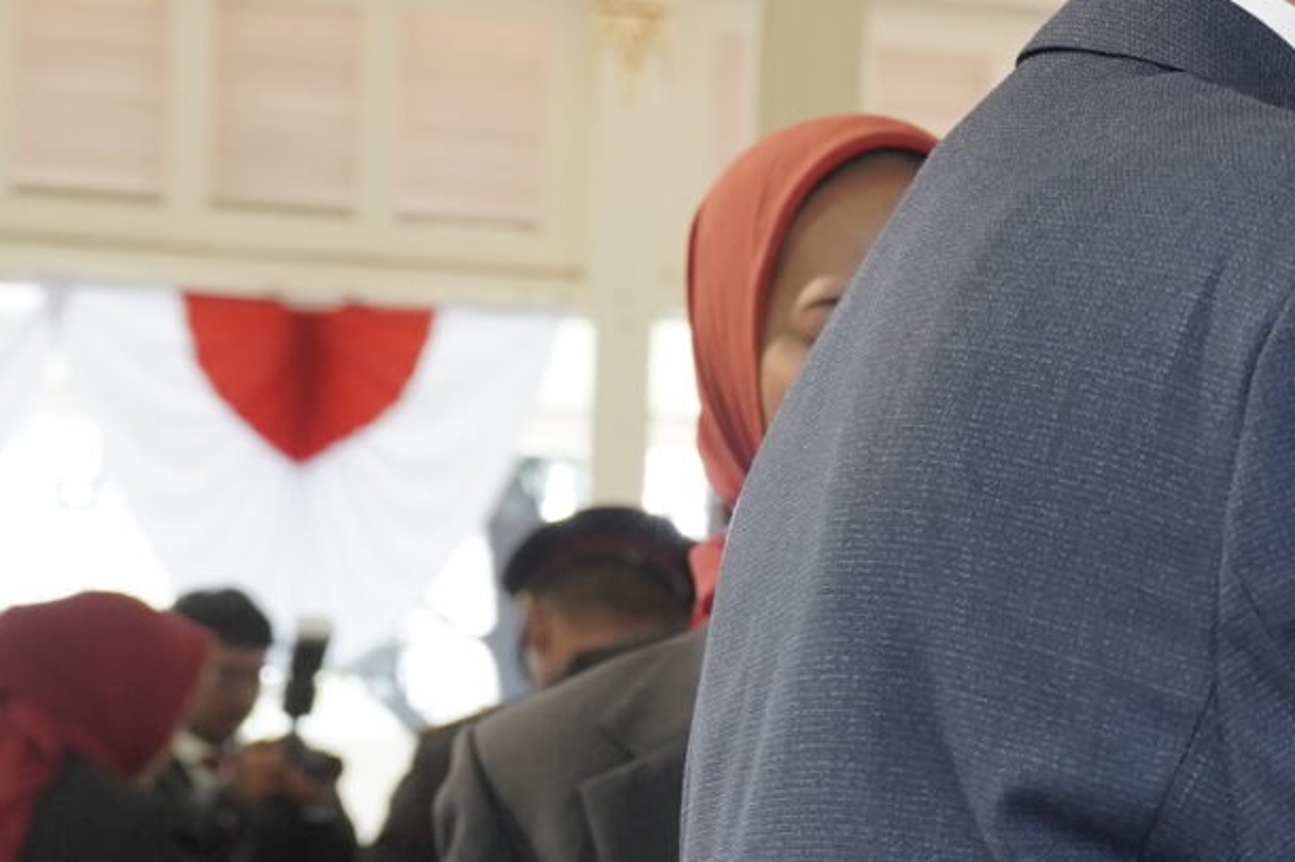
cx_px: 2278
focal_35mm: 126
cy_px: 833
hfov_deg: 14.5
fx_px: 4530
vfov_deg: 10.8
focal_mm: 30
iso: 1250
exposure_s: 1/200
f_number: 4
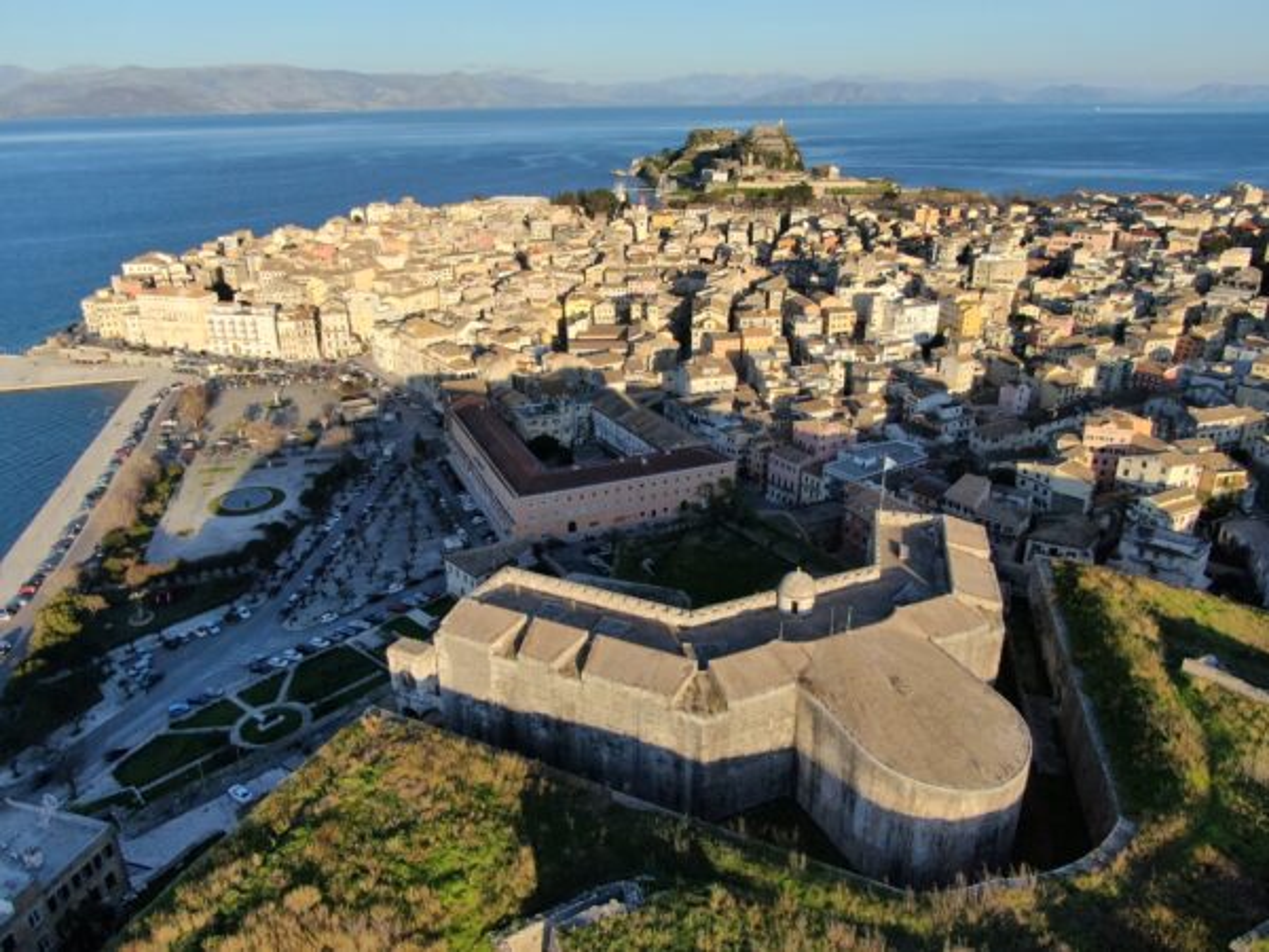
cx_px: 634
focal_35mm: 24
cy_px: 476
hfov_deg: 71.6
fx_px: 880
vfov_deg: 56.8
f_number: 2.8
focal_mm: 4.39
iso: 100
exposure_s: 1/1600
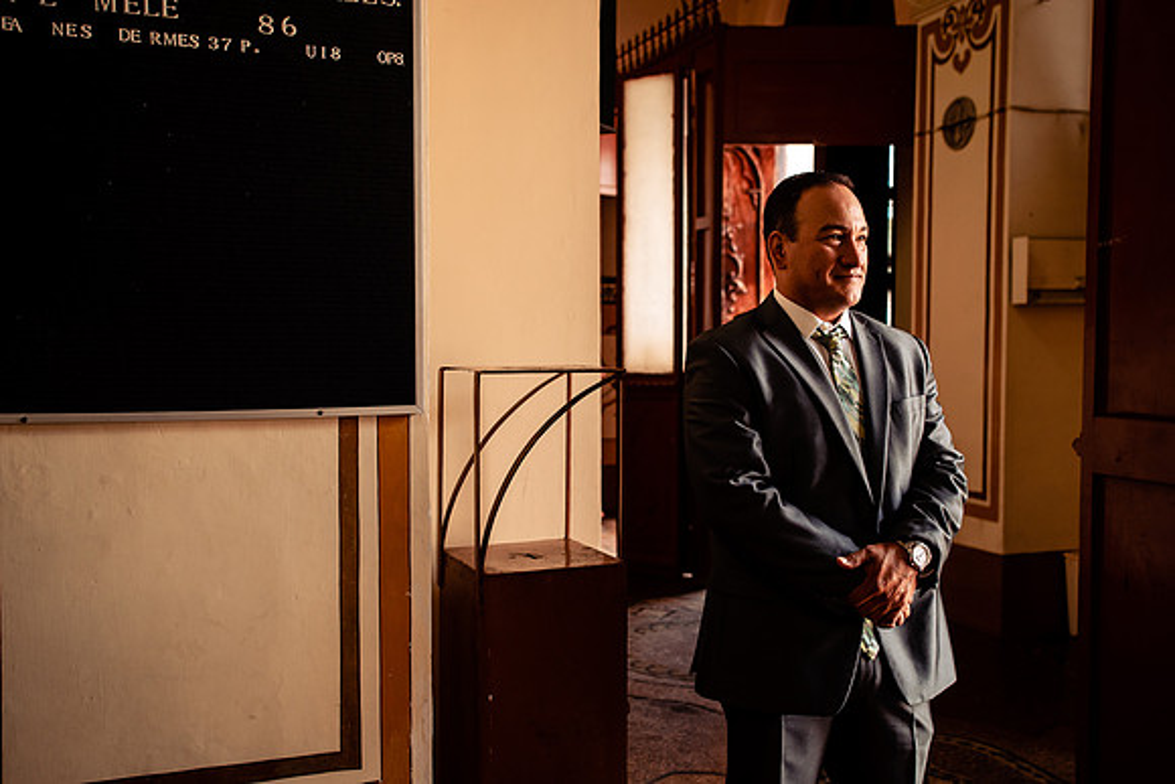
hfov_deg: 51.8
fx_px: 1209
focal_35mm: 37
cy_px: 392
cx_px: 588
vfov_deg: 35.9
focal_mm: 35
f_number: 3.5
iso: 800
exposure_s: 1/320
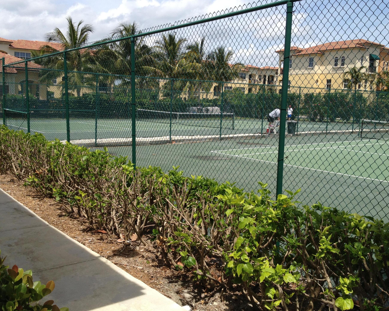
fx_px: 437
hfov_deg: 47.9
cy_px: 151
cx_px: 187
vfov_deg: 39.2
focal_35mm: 38
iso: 50
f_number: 2.4
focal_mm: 4.28
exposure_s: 1/1577
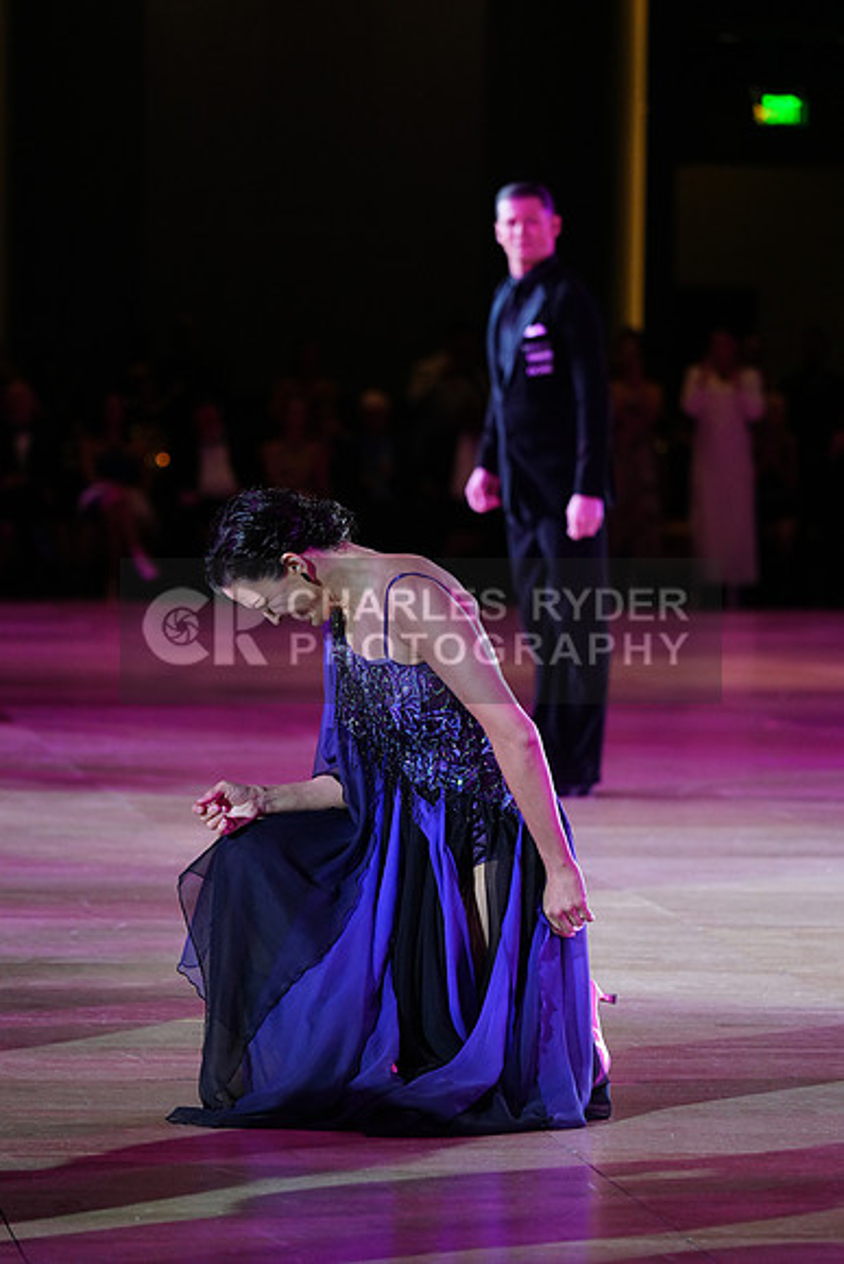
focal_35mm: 159
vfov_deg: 12.9
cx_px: 422
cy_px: 632
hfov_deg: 8.6
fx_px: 5588
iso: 2500
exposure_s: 1/400
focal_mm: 159
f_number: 4
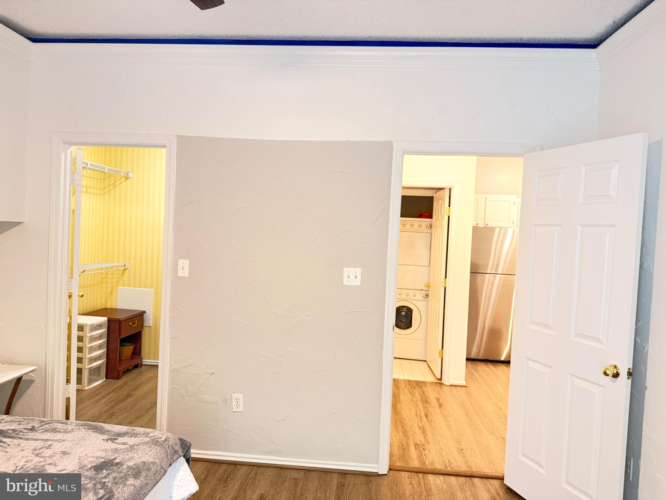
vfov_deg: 56.8
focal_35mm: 24
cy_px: 250
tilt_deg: -0.8
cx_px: 333
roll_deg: -2.2
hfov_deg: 71.6
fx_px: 462
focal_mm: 6.76
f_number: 1.78
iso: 1000
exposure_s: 1/30
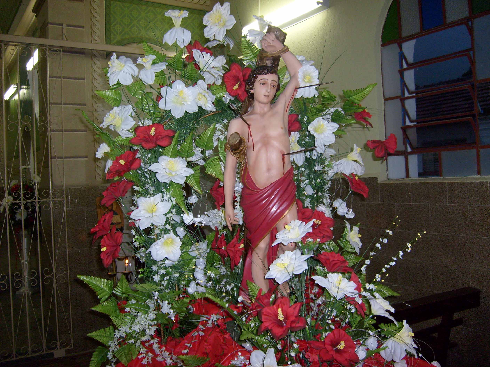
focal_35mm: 35
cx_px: 245
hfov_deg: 52.6
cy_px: 184
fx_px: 495
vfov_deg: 40.7
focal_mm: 5.8
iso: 100
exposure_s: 1/45
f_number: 2.8
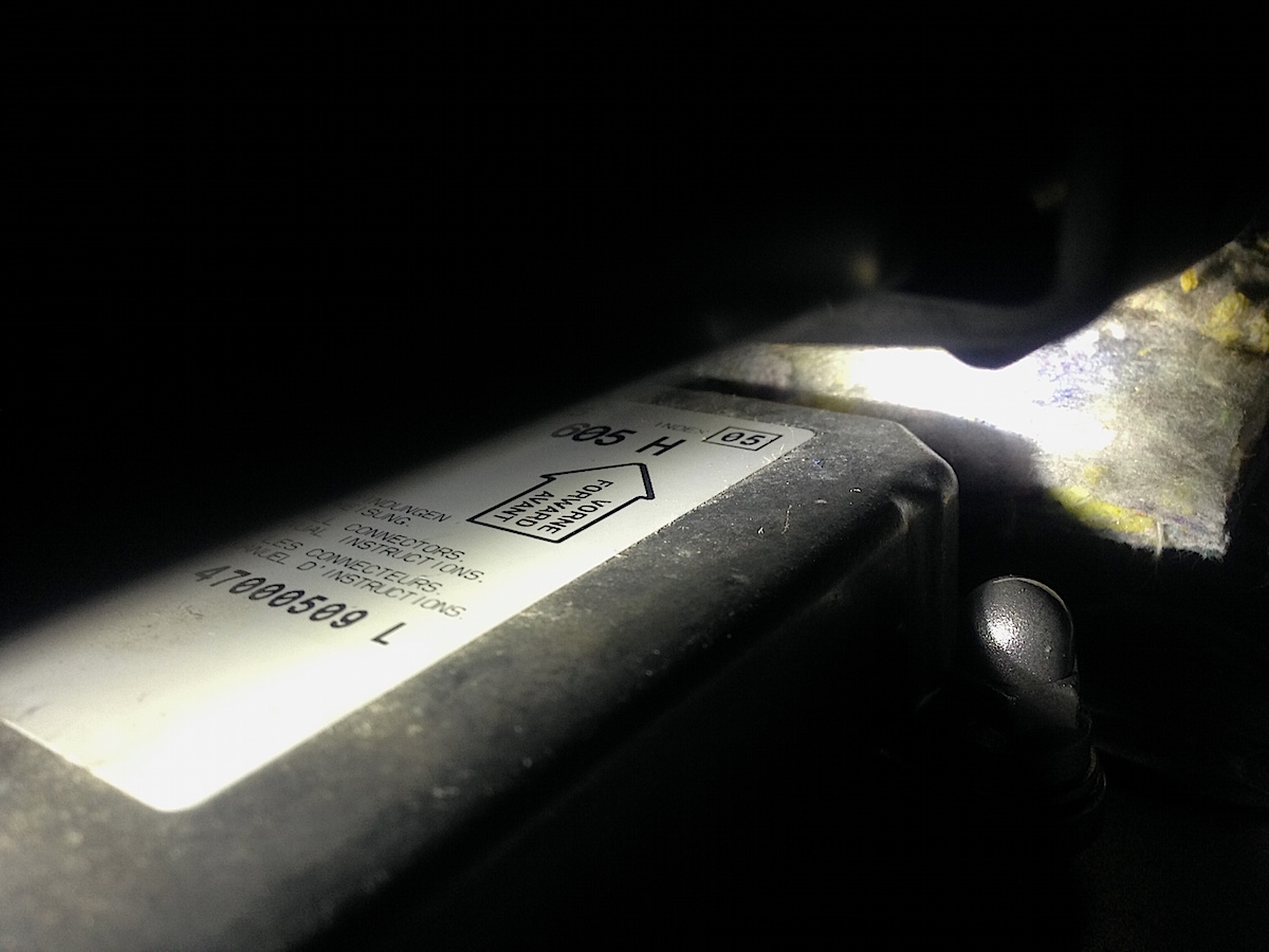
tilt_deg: -20.2
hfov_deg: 55.4
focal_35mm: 33
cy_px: 476
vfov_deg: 42.9
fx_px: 1210
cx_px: 634
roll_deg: +3.3
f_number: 2.4
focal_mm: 4.12
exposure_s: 1/20
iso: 125
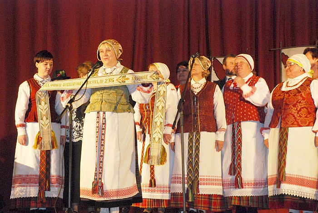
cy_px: 106
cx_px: 159
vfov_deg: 14.8
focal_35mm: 93
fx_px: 823
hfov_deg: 21.9
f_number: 5.6
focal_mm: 62
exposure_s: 1/60
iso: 1600
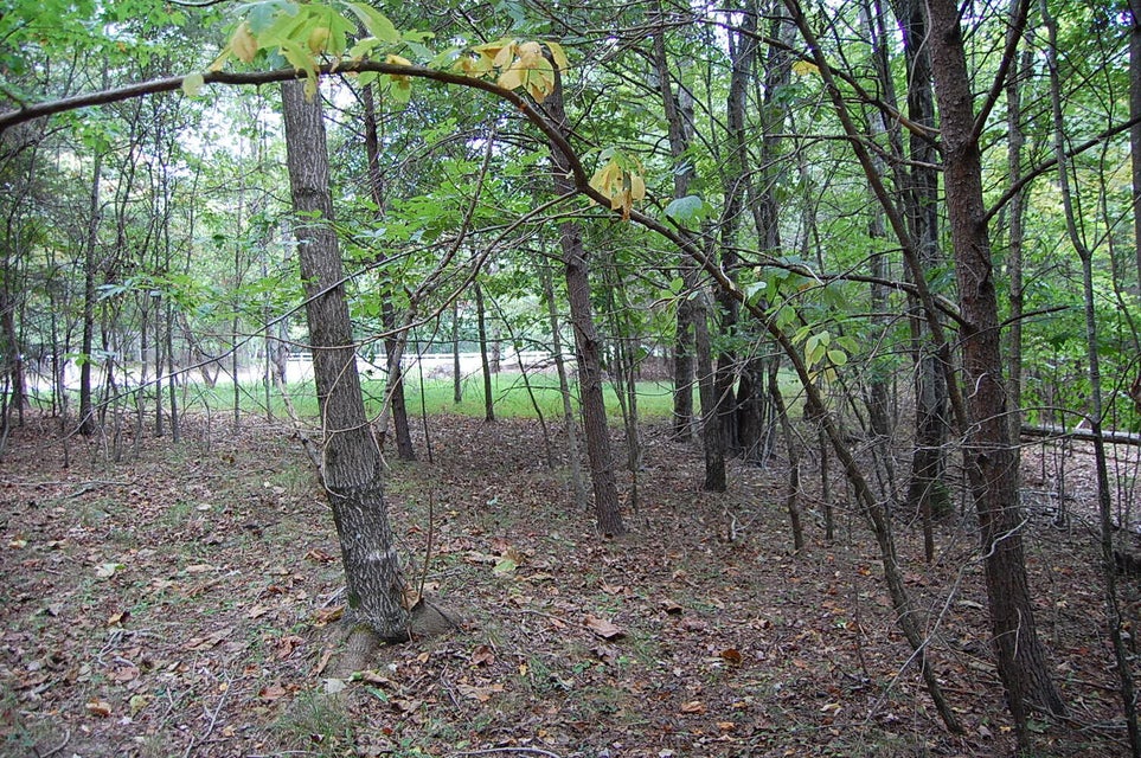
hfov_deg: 67.4
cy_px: 379
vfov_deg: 47.8
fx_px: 855
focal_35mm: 27
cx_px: 570
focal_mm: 18
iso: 200
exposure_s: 1/30
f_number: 3.5
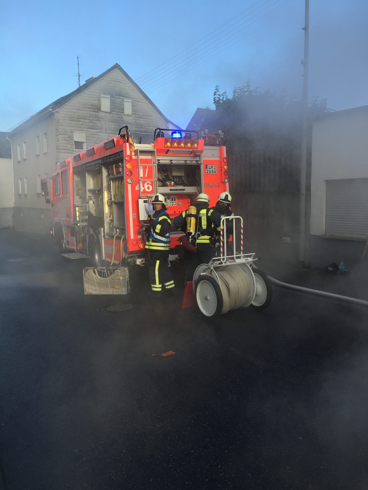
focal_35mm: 29
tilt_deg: -1.3
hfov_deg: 48.2
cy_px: 245
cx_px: 184
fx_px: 411
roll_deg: +1.5
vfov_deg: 61.7
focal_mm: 4.15
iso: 32
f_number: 2.2
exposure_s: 1/356
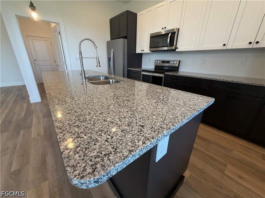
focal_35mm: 14
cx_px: 132
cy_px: 99
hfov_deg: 102.1
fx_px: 107
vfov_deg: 85.7
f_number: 2.2
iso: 200
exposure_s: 1/120
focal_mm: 2.22
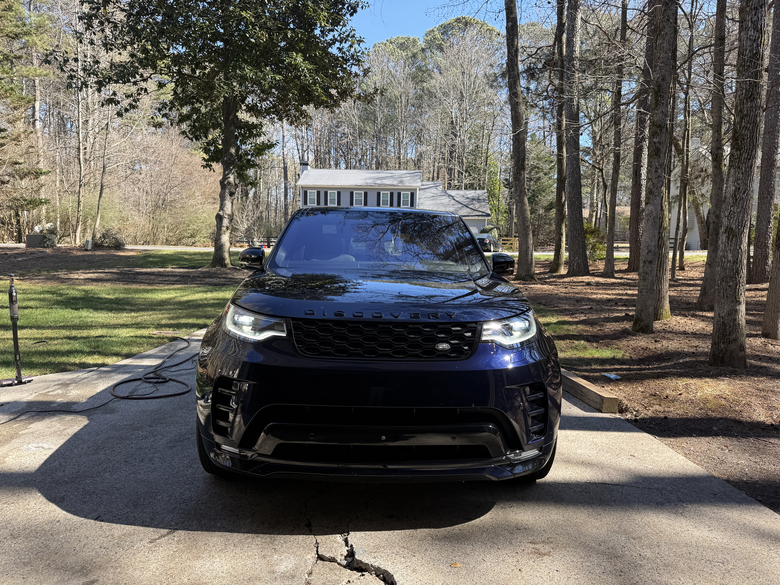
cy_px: 292
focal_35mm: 24
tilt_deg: -5.4
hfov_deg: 71.6
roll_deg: -2.6
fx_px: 541
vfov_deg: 56.8
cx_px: 390
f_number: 1.78
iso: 80
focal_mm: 6.76
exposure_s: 1/580
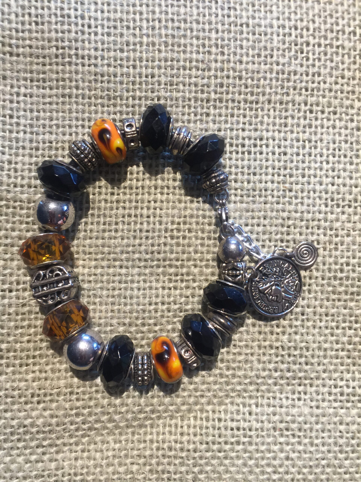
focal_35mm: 29
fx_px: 403
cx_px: 180
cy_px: 241
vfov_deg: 61.7
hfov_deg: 48.2
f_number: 2.2
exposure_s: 1/15
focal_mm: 4.15
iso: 32
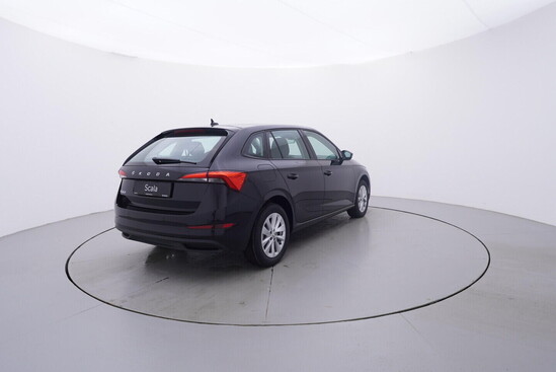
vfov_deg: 56.2
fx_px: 348
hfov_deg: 77.3
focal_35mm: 22
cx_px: 278
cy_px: 186
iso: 200
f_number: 5
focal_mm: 15
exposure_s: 1/80
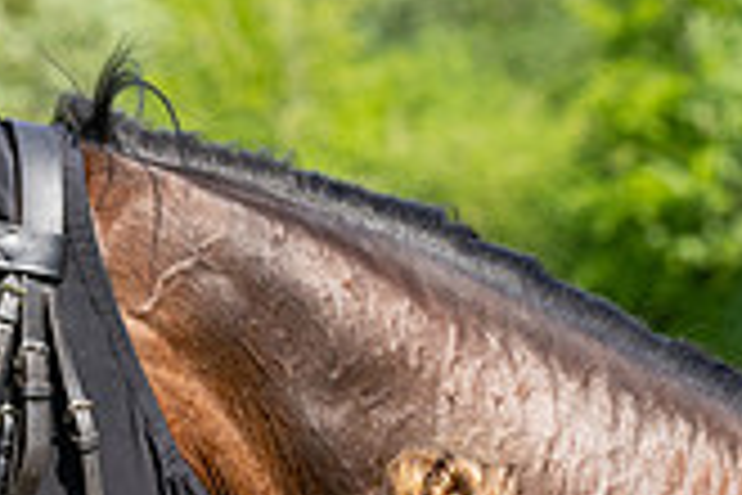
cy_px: 788
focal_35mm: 323
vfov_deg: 4.2
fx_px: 6657
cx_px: 335
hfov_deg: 6.4
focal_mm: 79
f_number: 5
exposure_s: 1/1000
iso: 200
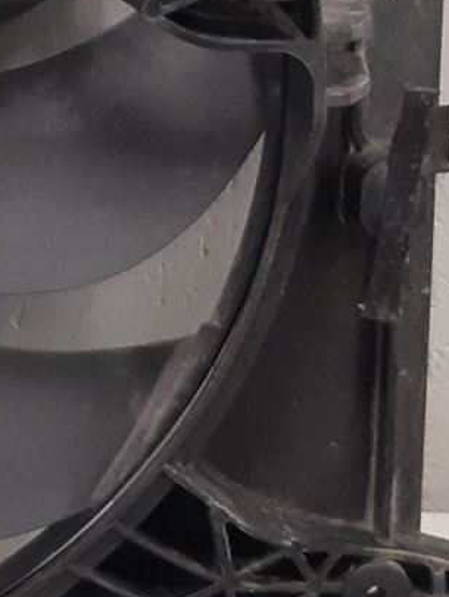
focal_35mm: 131
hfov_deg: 10.2
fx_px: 2263
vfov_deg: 14.9
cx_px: -533
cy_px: 96
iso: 250
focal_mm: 3.93
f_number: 1.7
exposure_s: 1/50
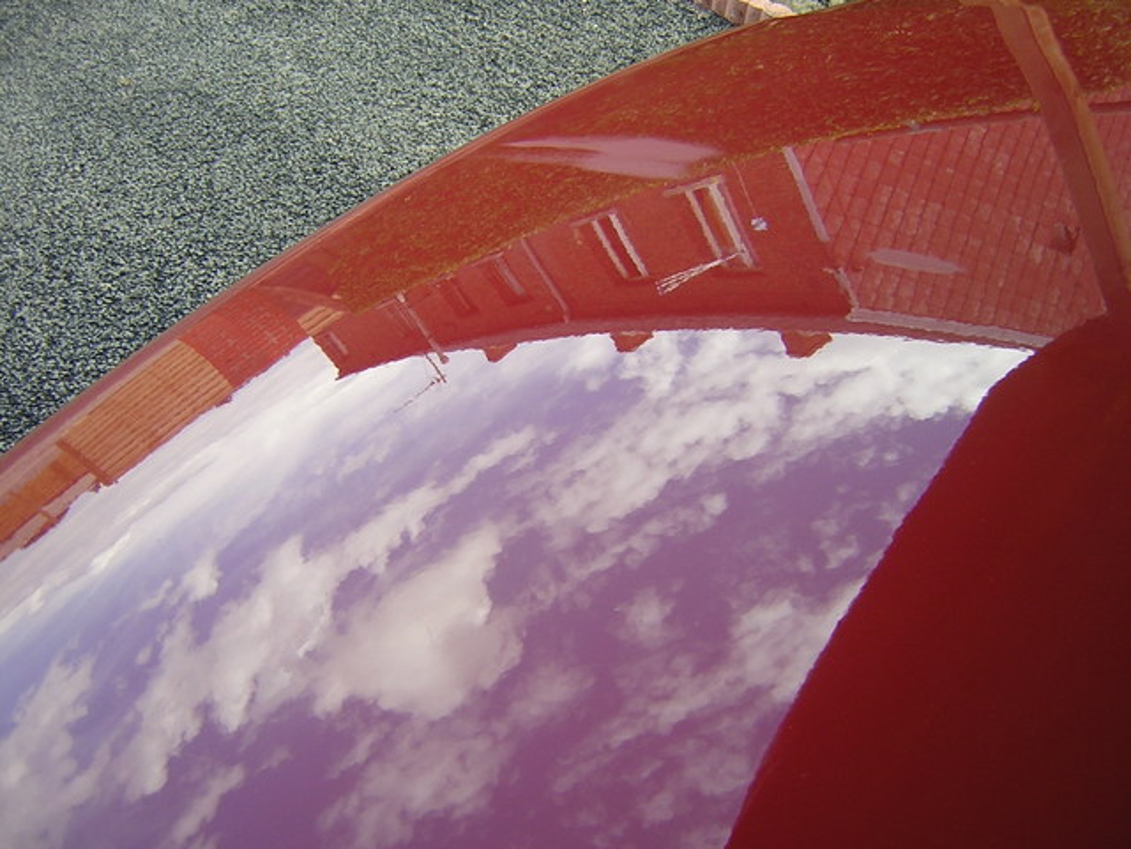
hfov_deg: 51.4
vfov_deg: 39.7
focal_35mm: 36
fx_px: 1176
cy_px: 424
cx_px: 566
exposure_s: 1/164
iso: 100
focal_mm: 4.7
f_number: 2.6
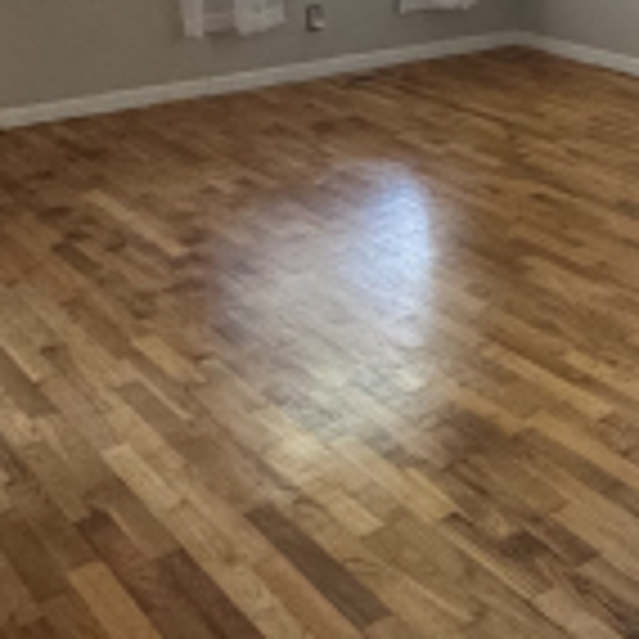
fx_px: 1211
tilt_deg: -10.8
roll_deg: -0.2
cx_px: 718
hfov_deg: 26.9
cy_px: 27
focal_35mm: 58
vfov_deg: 28.1
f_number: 2.2
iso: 1000
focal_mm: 2.22
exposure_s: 1/60
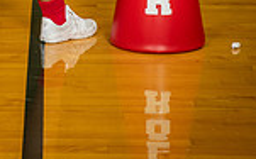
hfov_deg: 10.4
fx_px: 1401
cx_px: 46
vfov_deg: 6.3
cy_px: -193
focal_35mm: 201
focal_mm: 66
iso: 800
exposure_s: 1/160
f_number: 7.1
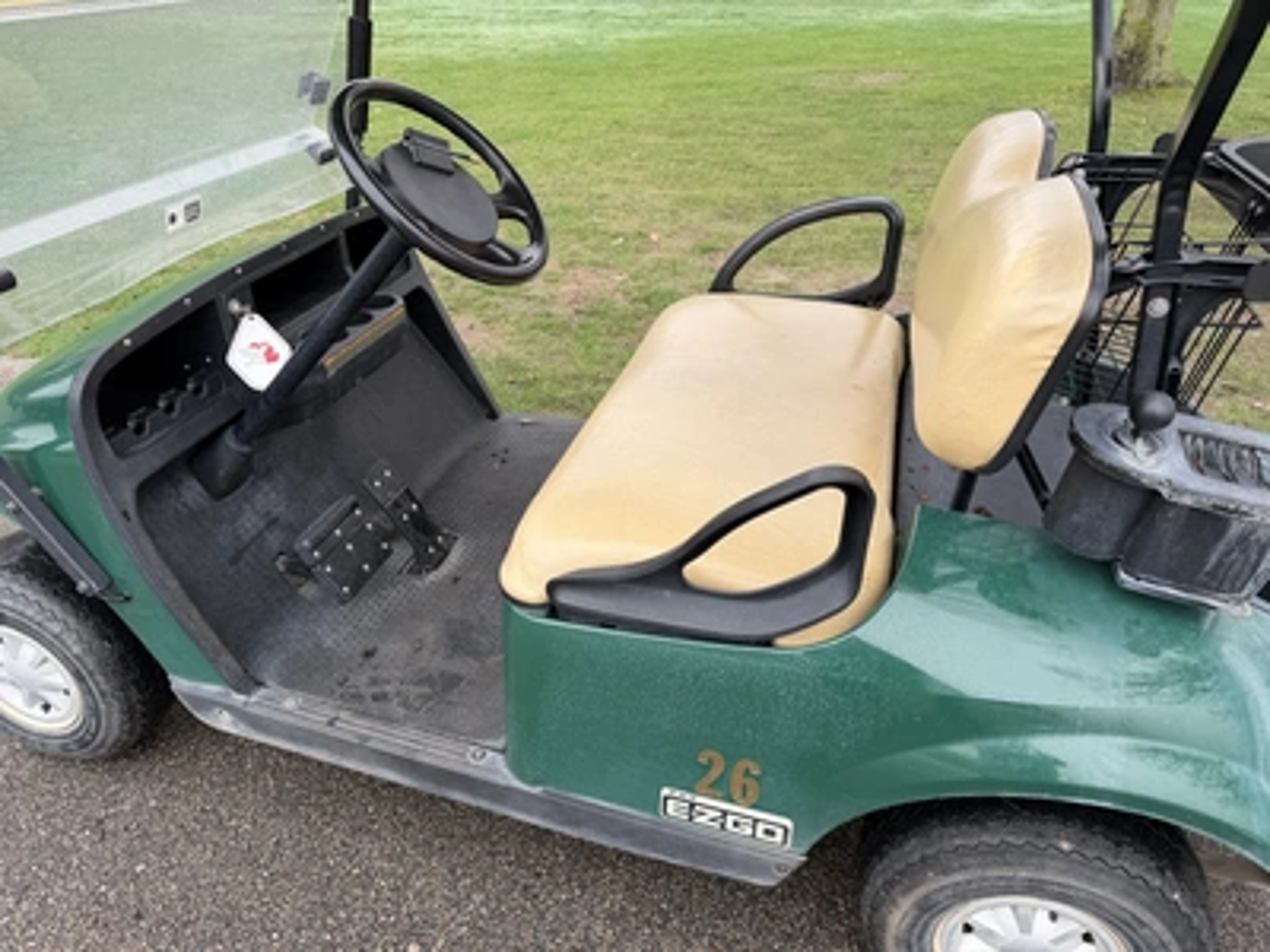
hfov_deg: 71.6
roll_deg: +1.3
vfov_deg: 56.8
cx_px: 635
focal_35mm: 24
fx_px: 881
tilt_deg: -34.0
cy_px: 476
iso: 80
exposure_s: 1/849
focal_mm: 6.76
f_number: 1.78
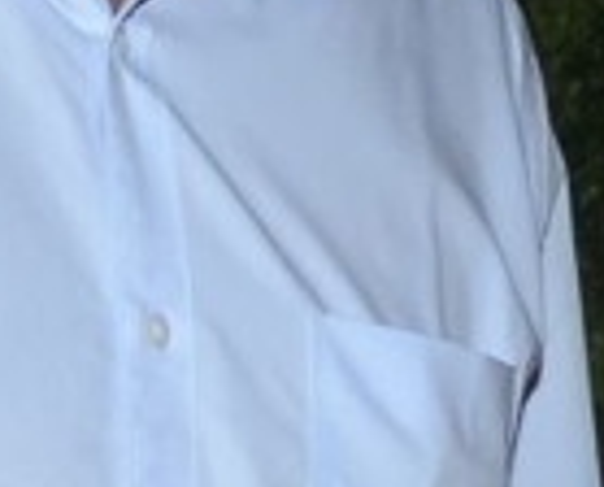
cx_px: -791
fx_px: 4554
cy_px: 211
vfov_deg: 6.1
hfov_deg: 7.2
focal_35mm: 254
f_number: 10
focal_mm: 21
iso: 500
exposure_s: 1/125
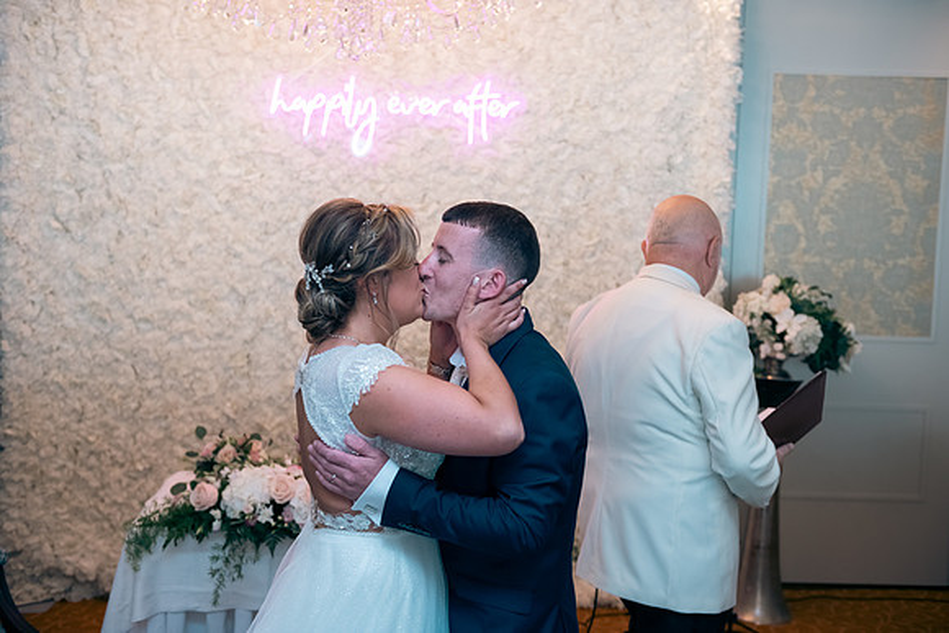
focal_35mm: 44
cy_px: 316
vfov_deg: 30.5
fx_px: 1160
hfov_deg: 44.5
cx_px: 474
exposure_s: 1/160
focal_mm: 44
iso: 640
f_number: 3.5
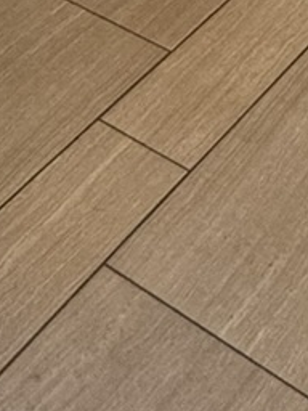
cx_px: -99
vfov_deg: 12.3
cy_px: -676
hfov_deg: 12.8
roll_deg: +2.2
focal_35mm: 112
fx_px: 1329
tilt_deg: -5.6
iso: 160
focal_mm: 2.22
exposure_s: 1/120
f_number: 2.2
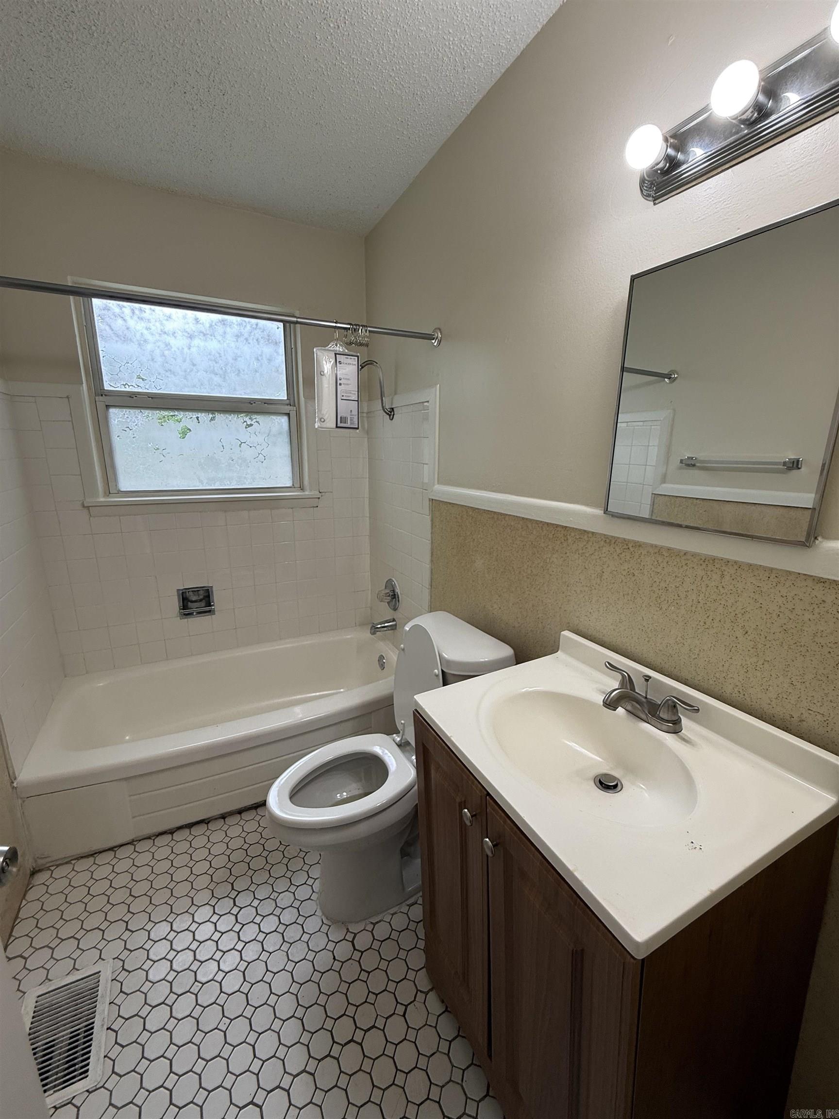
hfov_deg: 85.7
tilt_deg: -13.0
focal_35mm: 14
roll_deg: -1.7
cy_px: 560
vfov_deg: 102.1
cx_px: 420
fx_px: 452
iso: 80
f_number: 2.2
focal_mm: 2.22
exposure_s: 1/99
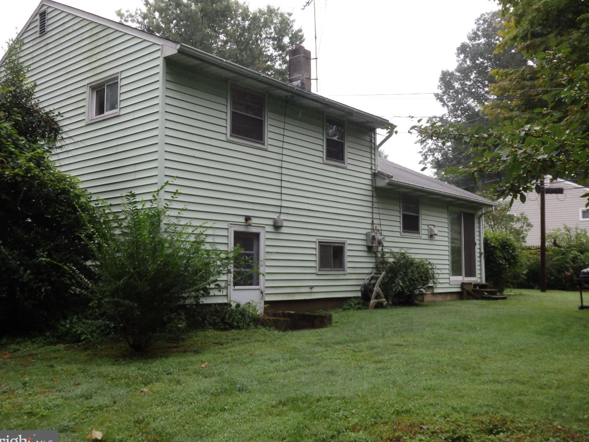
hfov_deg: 54.0
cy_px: 227
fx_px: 578
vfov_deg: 41.8
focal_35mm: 34
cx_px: 287
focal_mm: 6
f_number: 3.4
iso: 100
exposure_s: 1/200
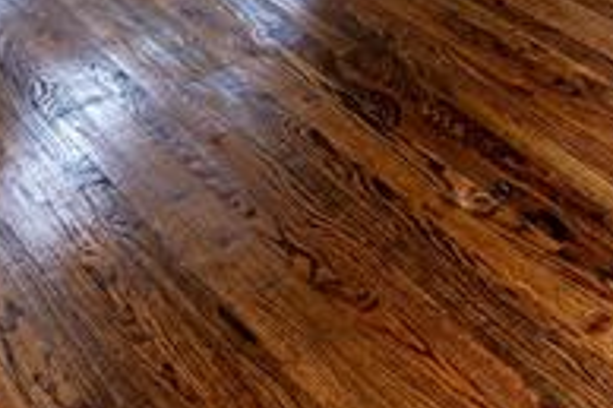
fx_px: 1259
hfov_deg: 27.0
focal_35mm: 74
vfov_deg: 13.2
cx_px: 458
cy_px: -604
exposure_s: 1/15
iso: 200
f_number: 8
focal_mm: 14
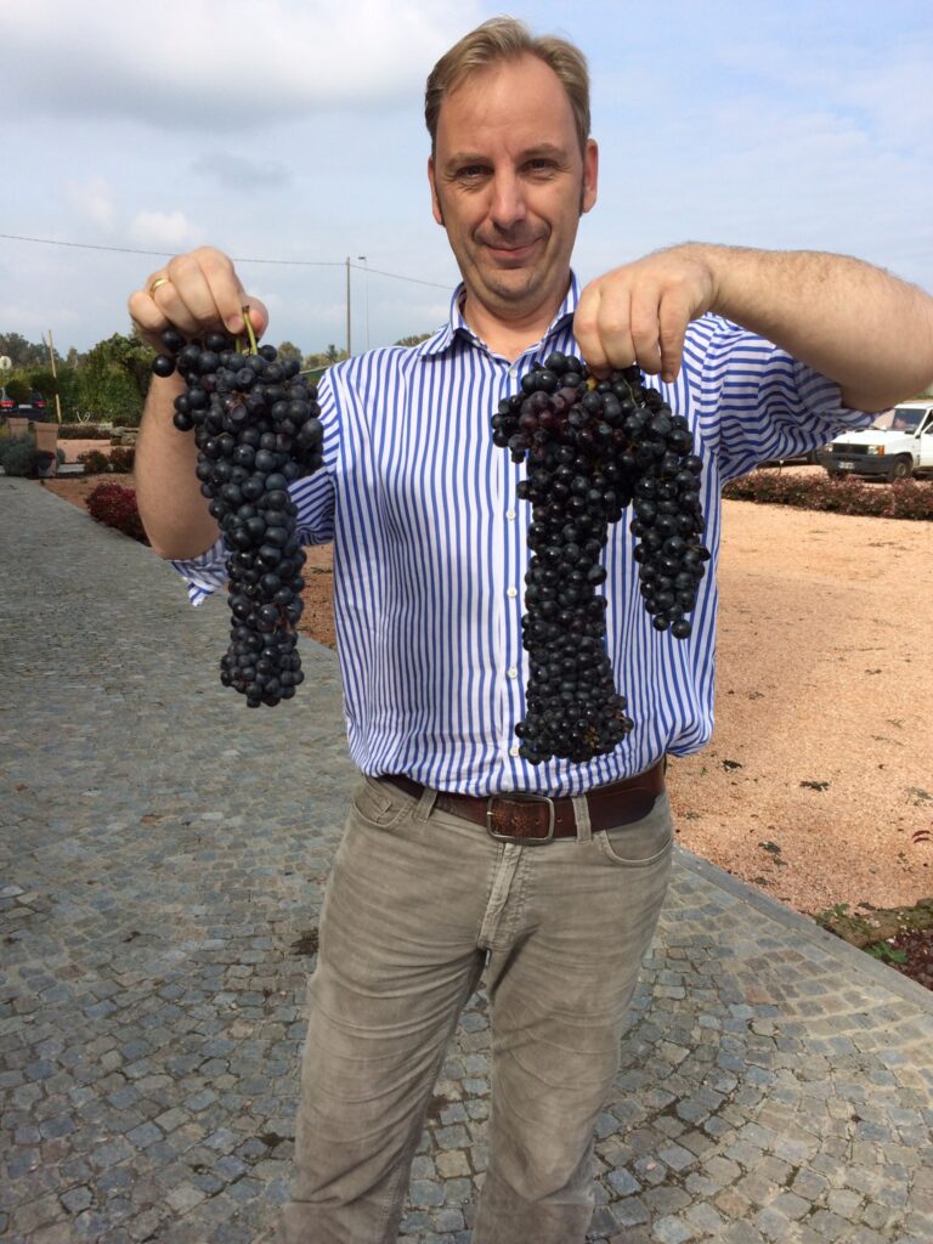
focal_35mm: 30
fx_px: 1078
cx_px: 466
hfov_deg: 46.8
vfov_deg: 60.0
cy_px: 622
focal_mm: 4.12
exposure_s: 1/1580
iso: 32
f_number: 2.2
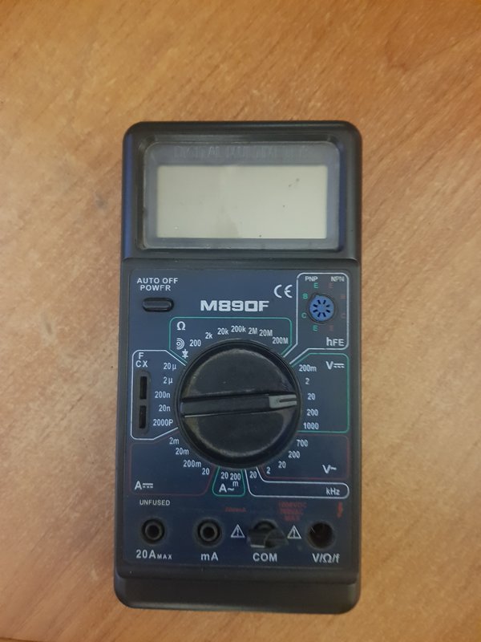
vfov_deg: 67.3
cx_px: 240
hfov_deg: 53.1
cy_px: 321
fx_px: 482
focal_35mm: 26
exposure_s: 1/10
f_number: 1.7
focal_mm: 4.2
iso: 500
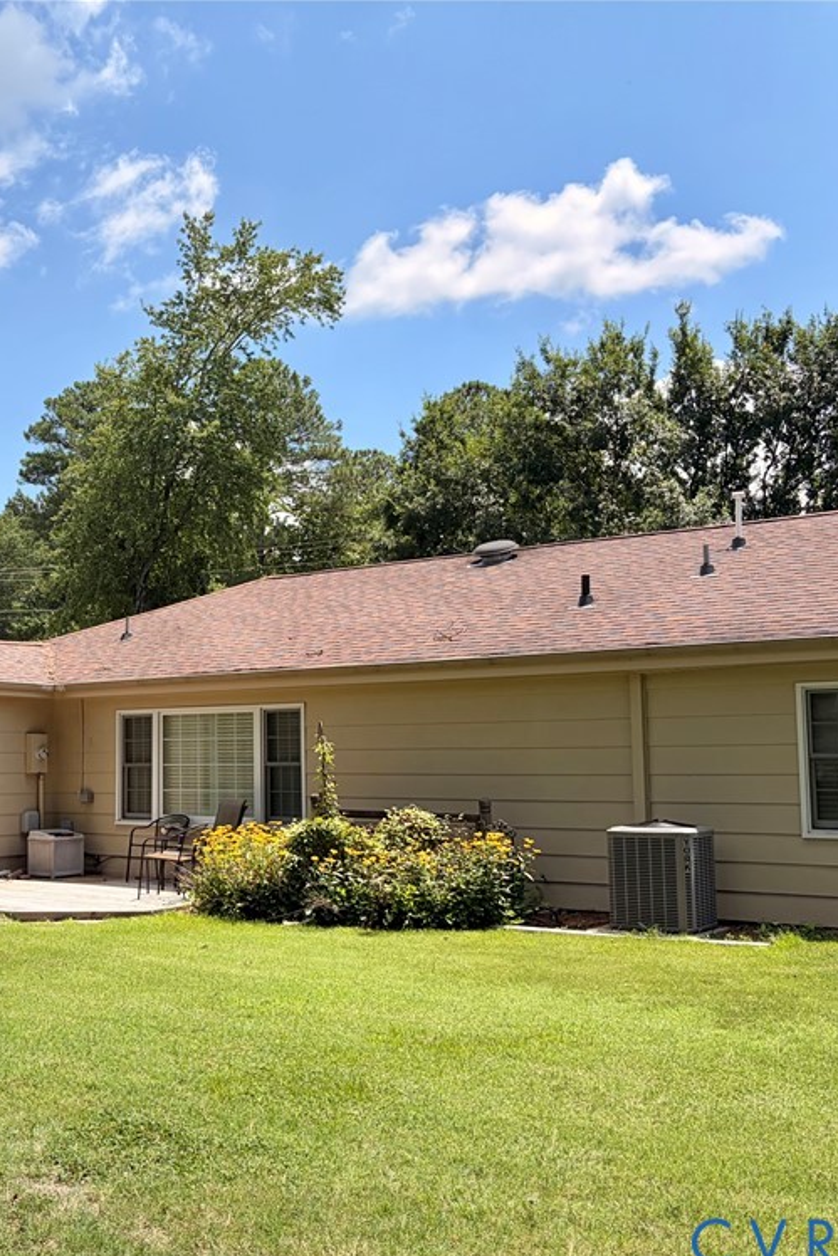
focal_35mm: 37
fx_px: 1291
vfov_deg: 51.9
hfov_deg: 34.9
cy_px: 643
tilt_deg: +6.1
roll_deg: +0.3
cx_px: 175
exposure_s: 1/3279
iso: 50
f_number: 1.6
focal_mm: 5.96
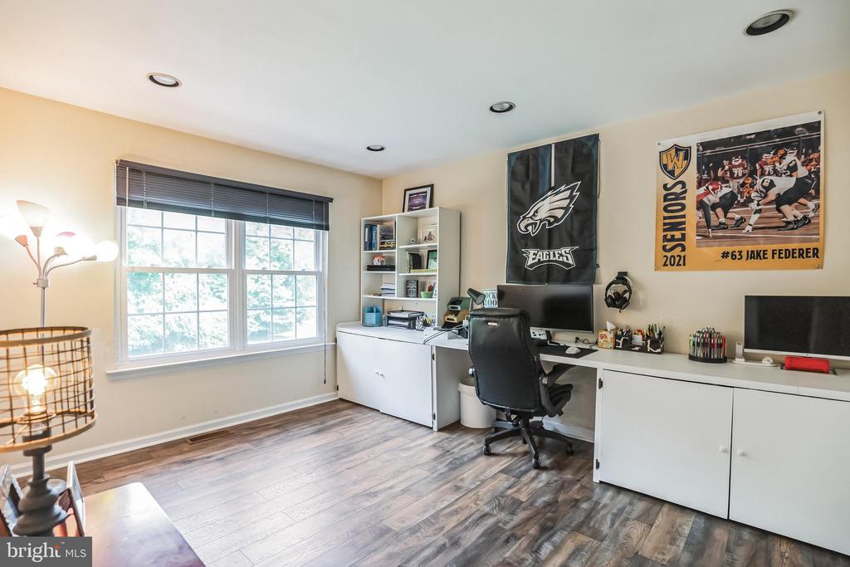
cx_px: 425
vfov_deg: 73.8
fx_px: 378
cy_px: 284
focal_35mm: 16
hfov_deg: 96.7
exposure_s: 1/60
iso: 640
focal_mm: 16
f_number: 4
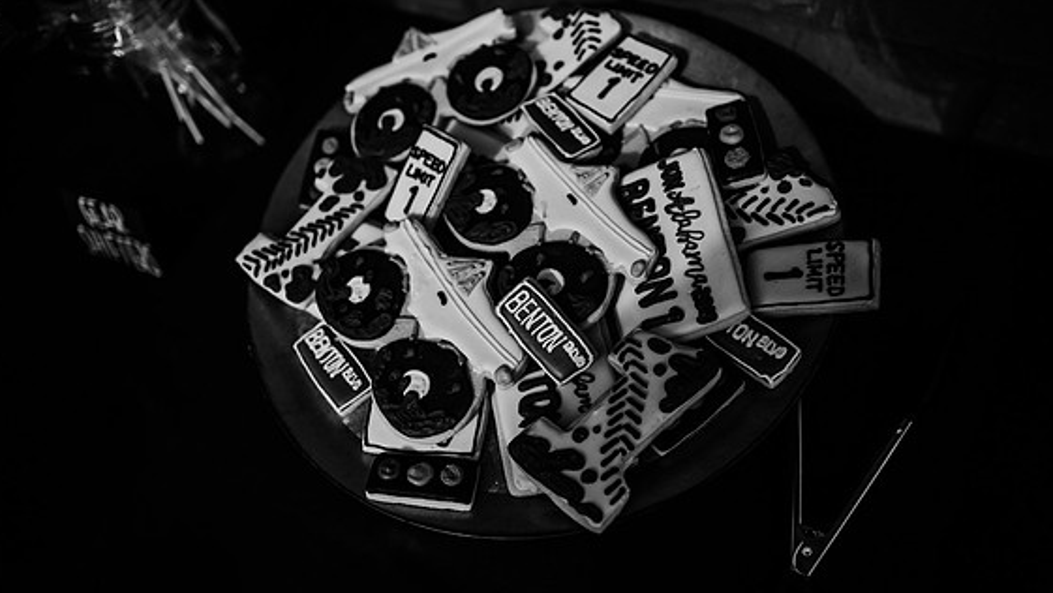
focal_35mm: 26
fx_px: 726
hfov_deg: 71.9
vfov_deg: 44.4
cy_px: 296
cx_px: 516
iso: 100
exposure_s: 1/1250
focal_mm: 24
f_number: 2.2
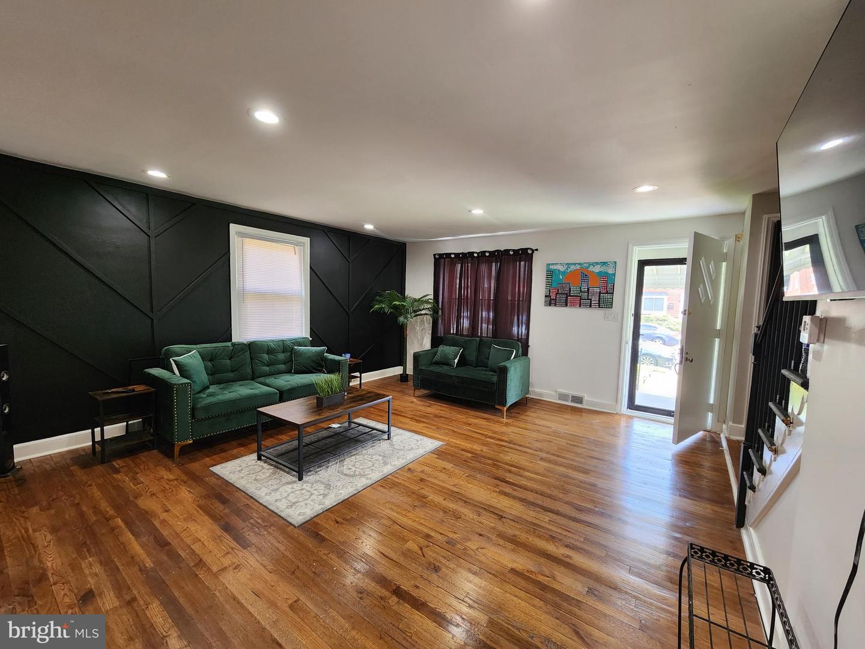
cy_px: 324
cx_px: 432
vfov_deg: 89.9
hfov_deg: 106.2
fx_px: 325
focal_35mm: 13
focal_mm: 2.2
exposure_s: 1/60
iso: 250
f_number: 2.2
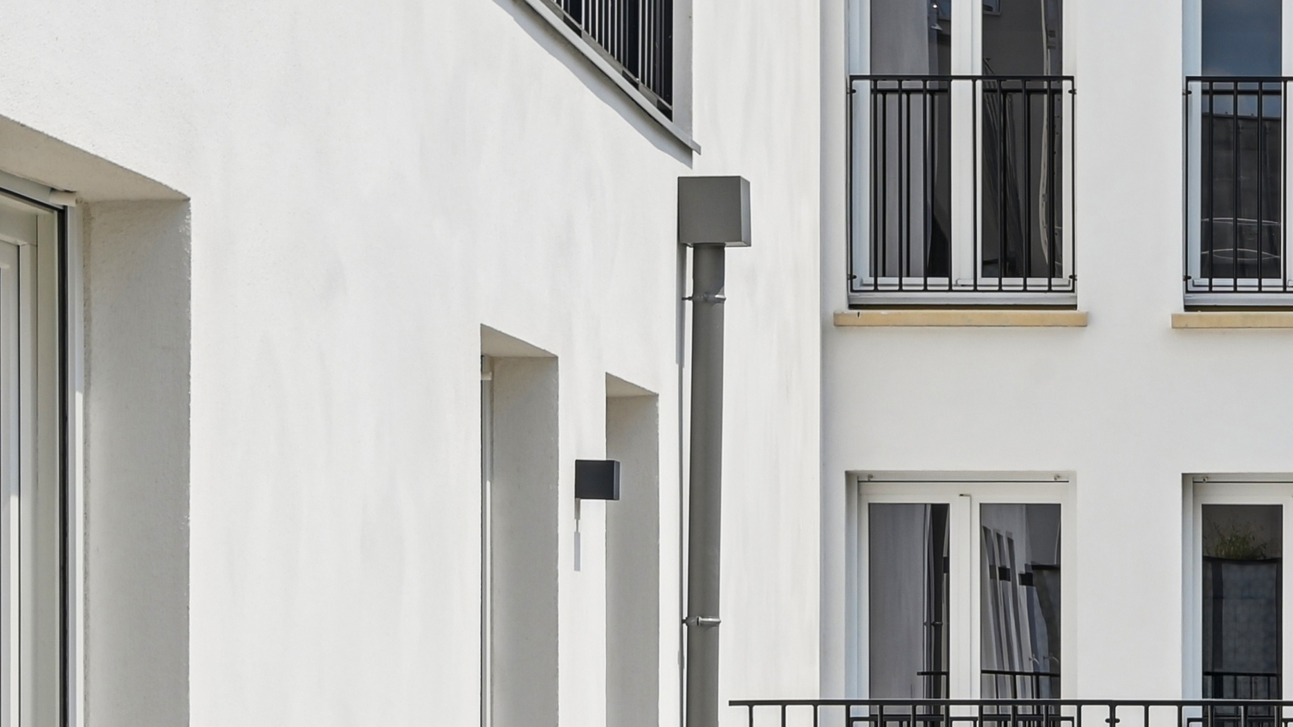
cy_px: 643
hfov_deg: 19.9
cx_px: 1212
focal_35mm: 105
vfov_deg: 11.5
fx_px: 3600
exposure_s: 1/250
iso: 100
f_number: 11
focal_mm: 31
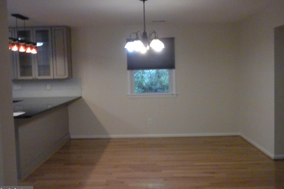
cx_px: 142
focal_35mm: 39
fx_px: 308
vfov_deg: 34.2
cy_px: 90
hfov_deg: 49.6
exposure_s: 1/126
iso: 800
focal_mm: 6.6
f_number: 3.5
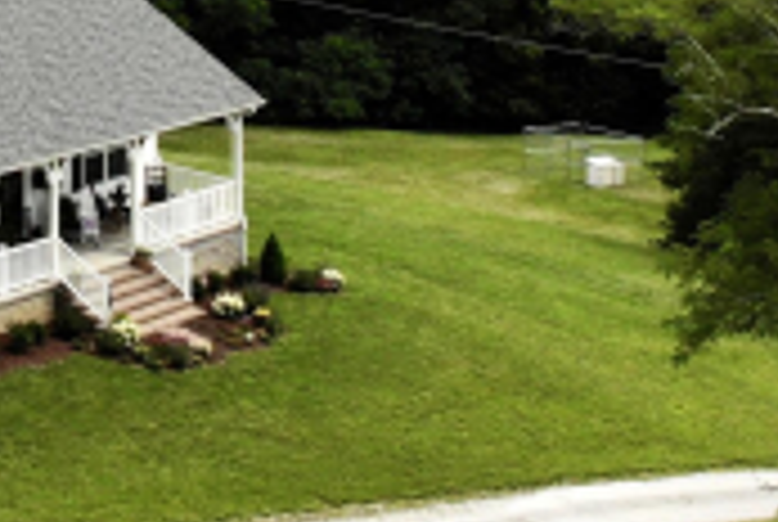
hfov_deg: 18.3
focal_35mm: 96
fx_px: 2078
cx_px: -461
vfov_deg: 13.0
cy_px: -410
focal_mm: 4.5
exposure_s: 1/1676
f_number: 2.8
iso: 101
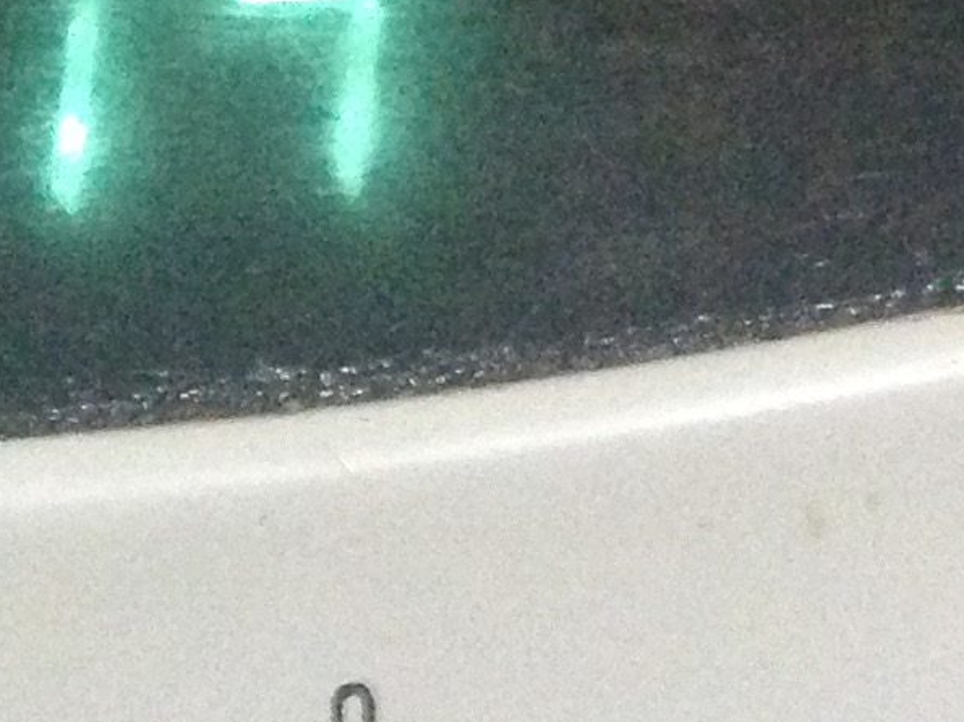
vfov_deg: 8.2
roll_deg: +0.0
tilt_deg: -30.6
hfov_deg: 10.7
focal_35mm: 181
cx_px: -293
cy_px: 720
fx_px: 5040
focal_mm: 4.12
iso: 400
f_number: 2.4
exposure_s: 1/17
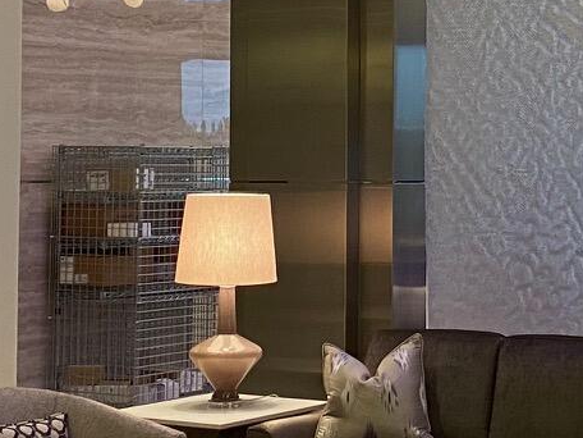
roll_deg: +0.7
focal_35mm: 115
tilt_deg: +2.4
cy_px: 74
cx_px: 546
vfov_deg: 12.8
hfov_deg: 16.8
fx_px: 1937
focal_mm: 4.25
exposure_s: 1/60
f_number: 1.8
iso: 160
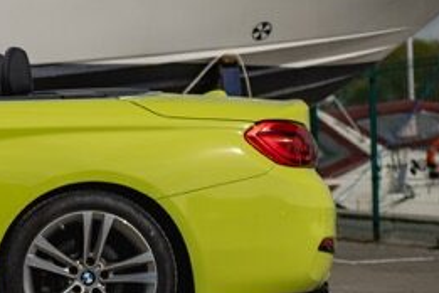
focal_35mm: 245
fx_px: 2987
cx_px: -205
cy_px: 136
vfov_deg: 5.6
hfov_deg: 8.2
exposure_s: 1/1600
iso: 100
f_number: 3.2
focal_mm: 50
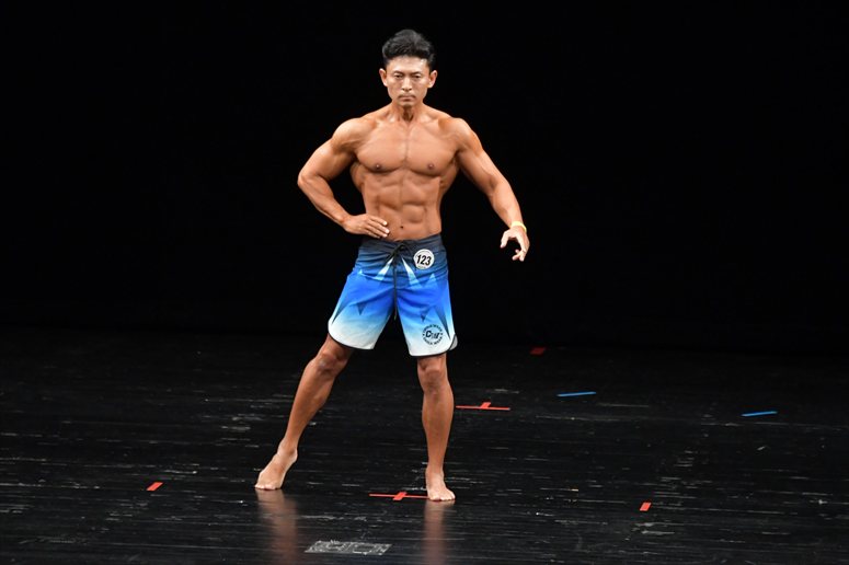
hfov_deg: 7.2
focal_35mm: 285
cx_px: 424
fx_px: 6718
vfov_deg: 4.8
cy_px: 282
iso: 3200
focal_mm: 190
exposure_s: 1/400
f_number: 5.6
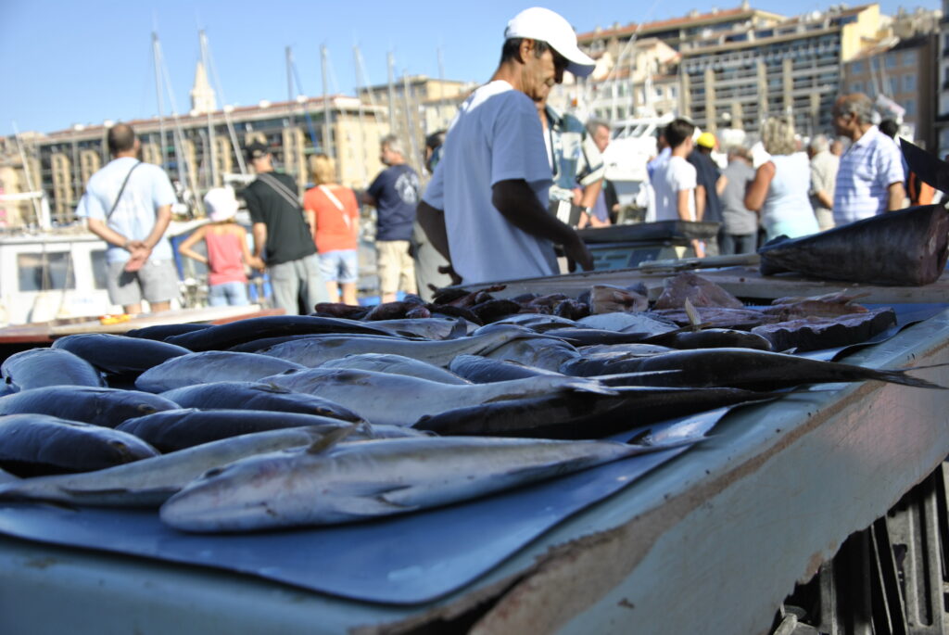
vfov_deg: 28.1
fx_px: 1267
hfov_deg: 41.1
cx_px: 474
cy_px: 318
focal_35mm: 48
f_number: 4.2
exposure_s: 1/500
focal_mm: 32
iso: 100
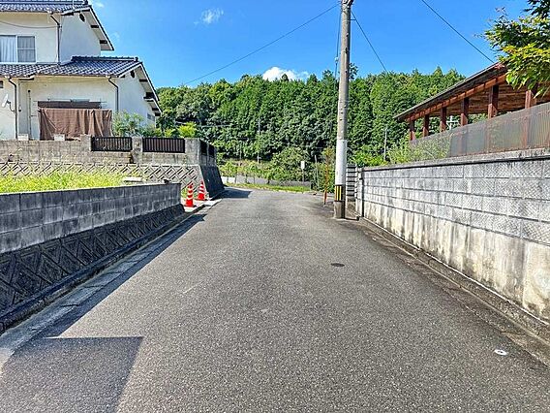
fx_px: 381
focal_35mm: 24
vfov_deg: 56.8
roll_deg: -2.0
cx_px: 275
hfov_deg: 71.6
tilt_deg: -3.8
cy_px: 206
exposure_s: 1/740
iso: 80
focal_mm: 6.86
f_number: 1.78
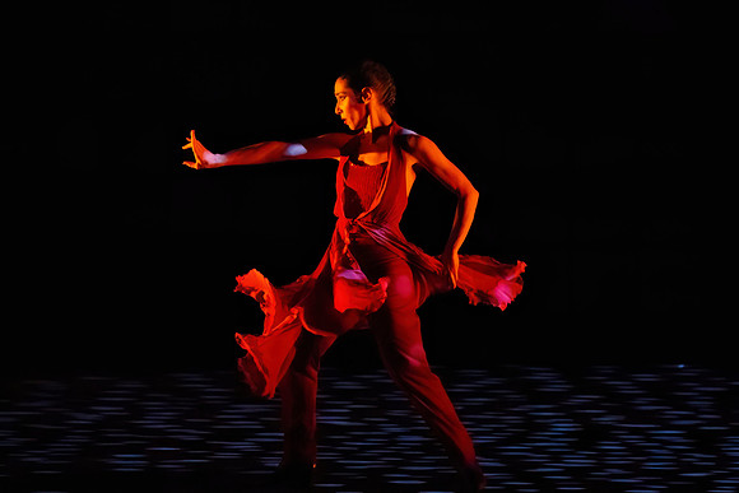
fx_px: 8607
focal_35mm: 419
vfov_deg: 3.3
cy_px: 308
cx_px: 461
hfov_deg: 4.9
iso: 25600
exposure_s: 1/400
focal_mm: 336
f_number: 7.1
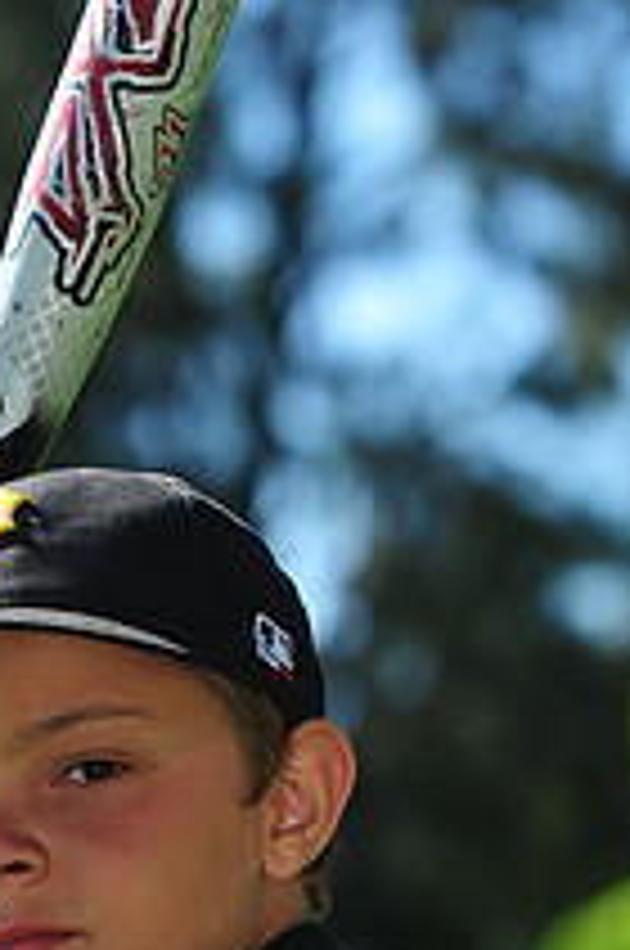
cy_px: 1121
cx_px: 90
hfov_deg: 4.4
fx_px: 8111
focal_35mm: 308
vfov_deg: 6.7
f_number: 5
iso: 200
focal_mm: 112
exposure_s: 1/640
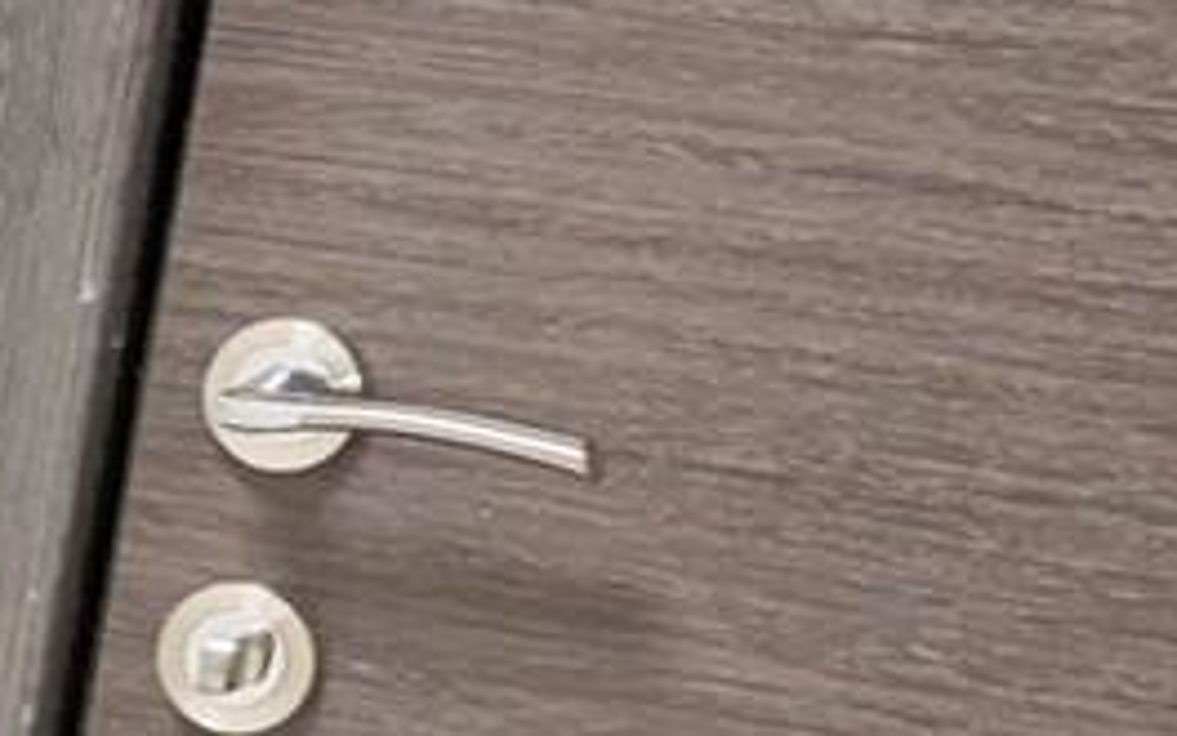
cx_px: -1779
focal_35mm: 154
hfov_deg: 11.1
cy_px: 705
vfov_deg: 8.5
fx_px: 4940
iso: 200
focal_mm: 6.76
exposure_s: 1/60
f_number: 1.78
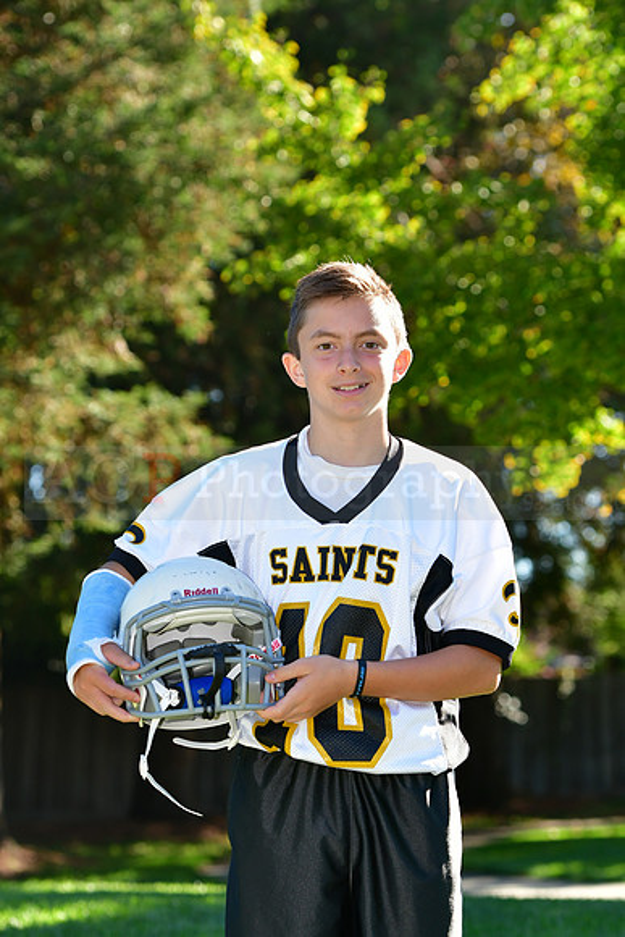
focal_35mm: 150
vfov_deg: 13.7
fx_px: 3904
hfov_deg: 9.2
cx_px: 312
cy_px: 468
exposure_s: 1/800
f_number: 4.5
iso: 400
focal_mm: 100
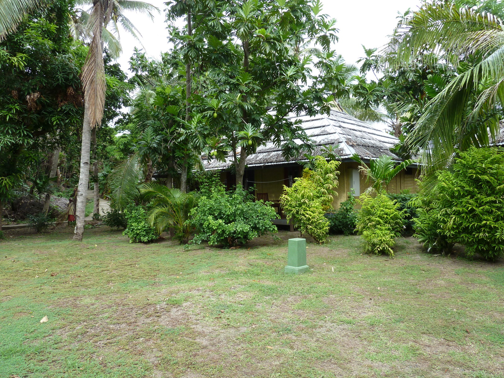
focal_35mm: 25
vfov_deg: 54.9
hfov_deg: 69.4
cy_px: 189
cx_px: 252
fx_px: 364
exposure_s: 1/125
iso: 80
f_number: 4
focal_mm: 4.1
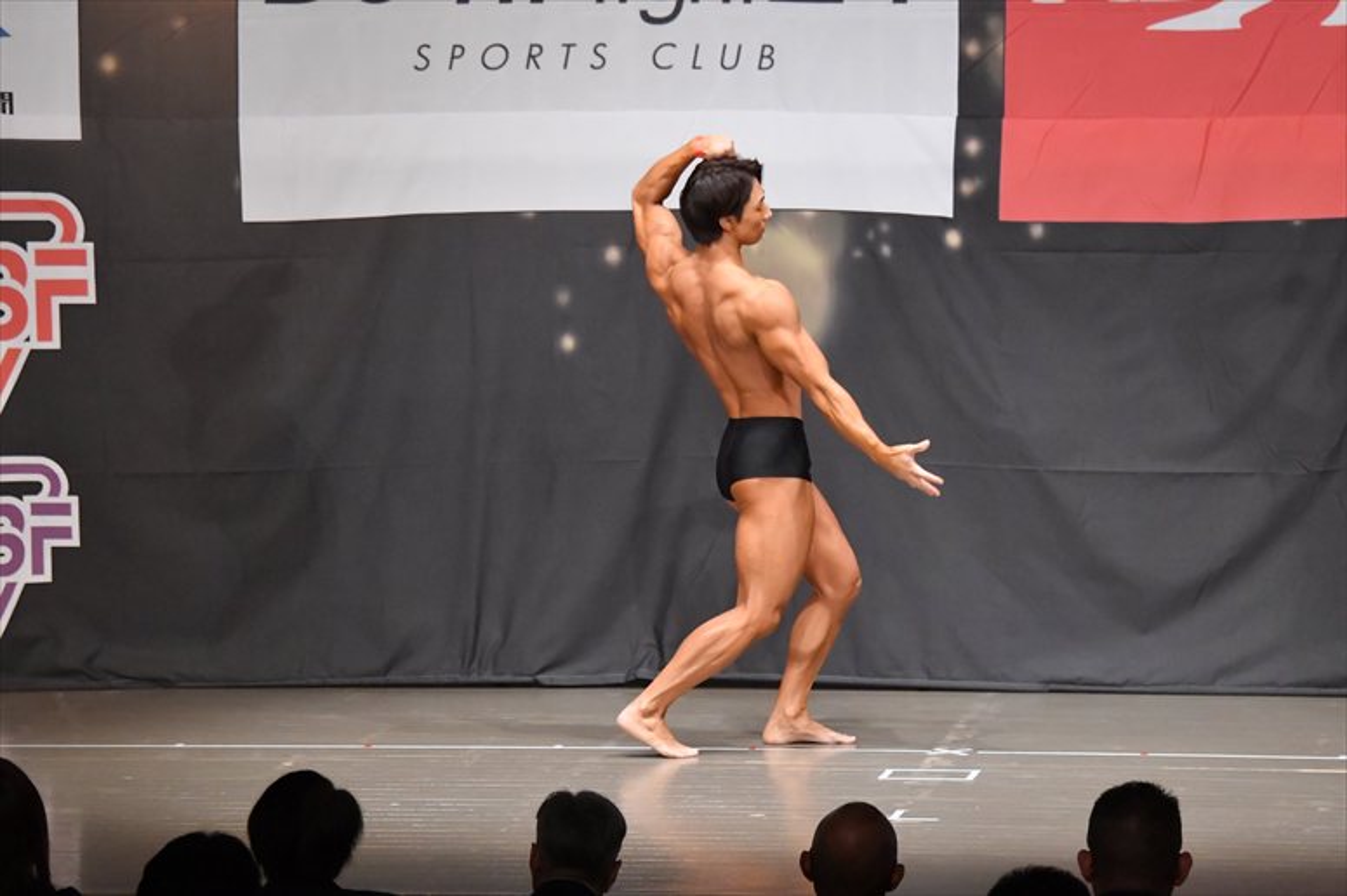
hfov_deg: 11.0
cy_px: 448
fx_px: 6994
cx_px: 674
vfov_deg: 7.3
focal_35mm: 187
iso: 8000
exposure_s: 1/400
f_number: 5.6
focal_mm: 125
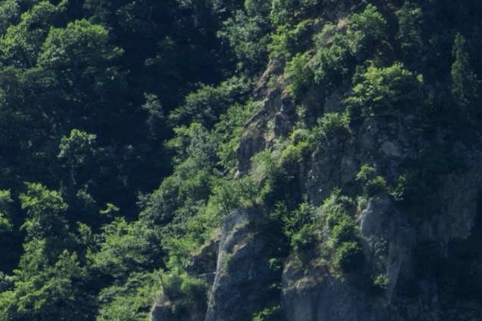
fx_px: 5876
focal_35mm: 439
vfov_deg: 3.1
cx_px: -888
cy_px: 660
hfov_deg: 4.5
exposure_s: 1/100
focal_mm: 70
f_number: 16
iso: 320
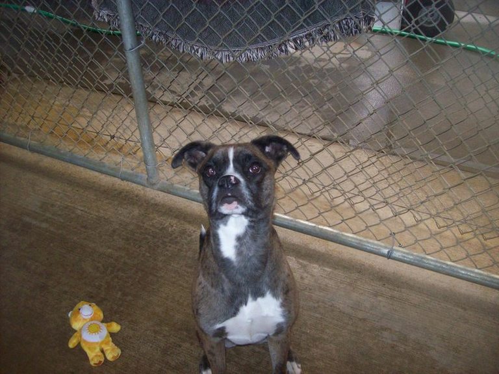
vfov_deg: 39.6
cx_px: 250
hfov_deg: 51.4
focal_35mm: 36
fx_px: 519
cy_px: 187
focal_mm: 6
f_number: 2.7
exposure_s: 1/64
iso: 200
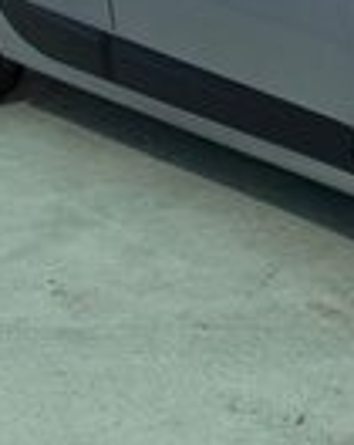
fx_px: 1235
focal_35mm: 94
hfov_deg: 15.1
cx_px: 539
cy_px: 13
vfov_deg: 19.9
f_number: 1.6
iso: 50
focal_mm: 5.96
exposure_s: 1/4065
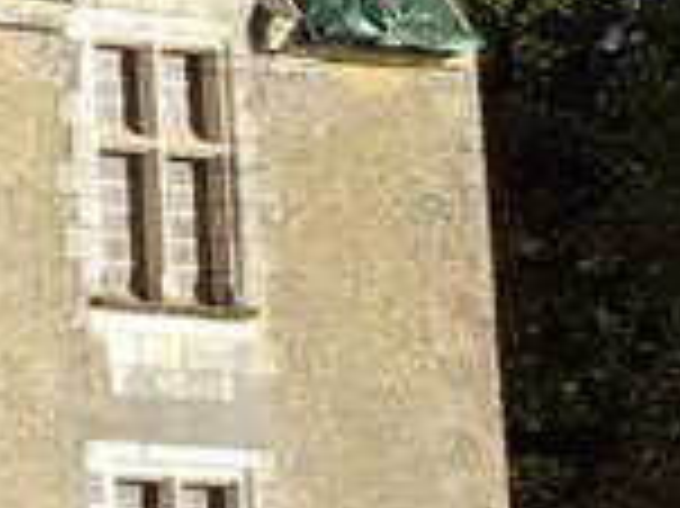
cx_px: -1279
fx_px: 13192
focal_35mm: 672
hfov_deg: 2.9
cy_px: -258
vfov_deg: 2.2
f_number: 8
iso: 100
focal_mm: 55
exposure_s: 1/180
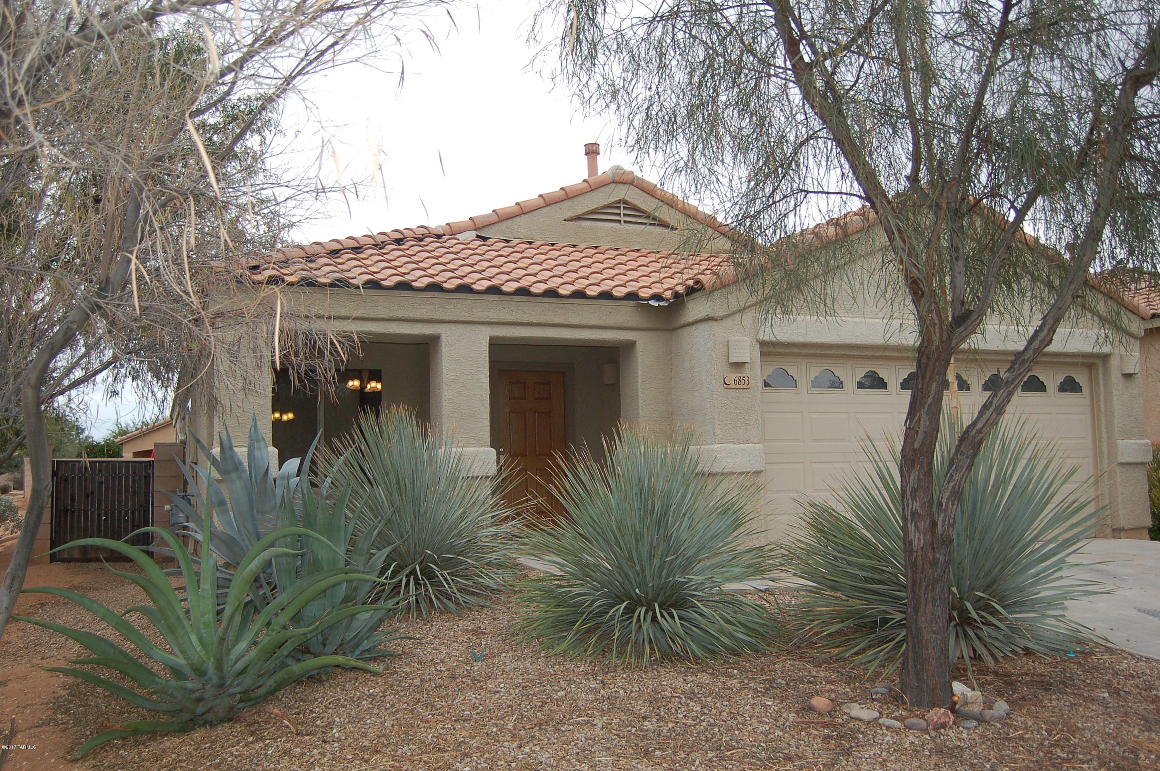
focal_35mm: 30
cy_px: 386
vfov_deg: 43.5
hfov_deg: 62.0
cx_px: 580
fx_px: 966
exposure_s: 1/500
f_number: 3.8
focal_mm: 20
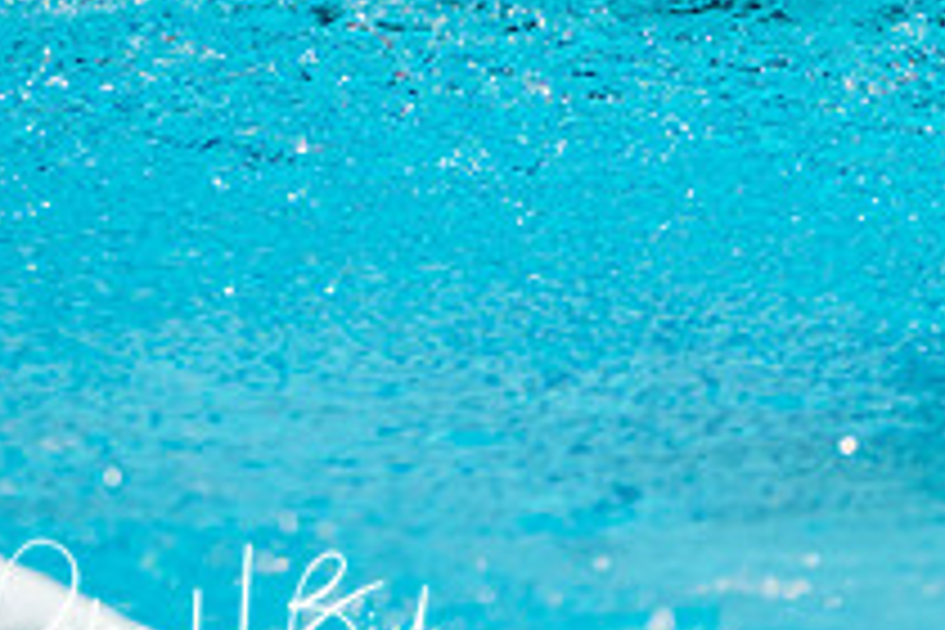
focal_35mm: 1209
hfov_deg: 1.7
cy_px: -92
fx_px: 31734
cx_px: 1148
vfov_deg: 1.1
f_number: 5.5
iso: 250
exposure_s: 1/2000
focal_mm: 210
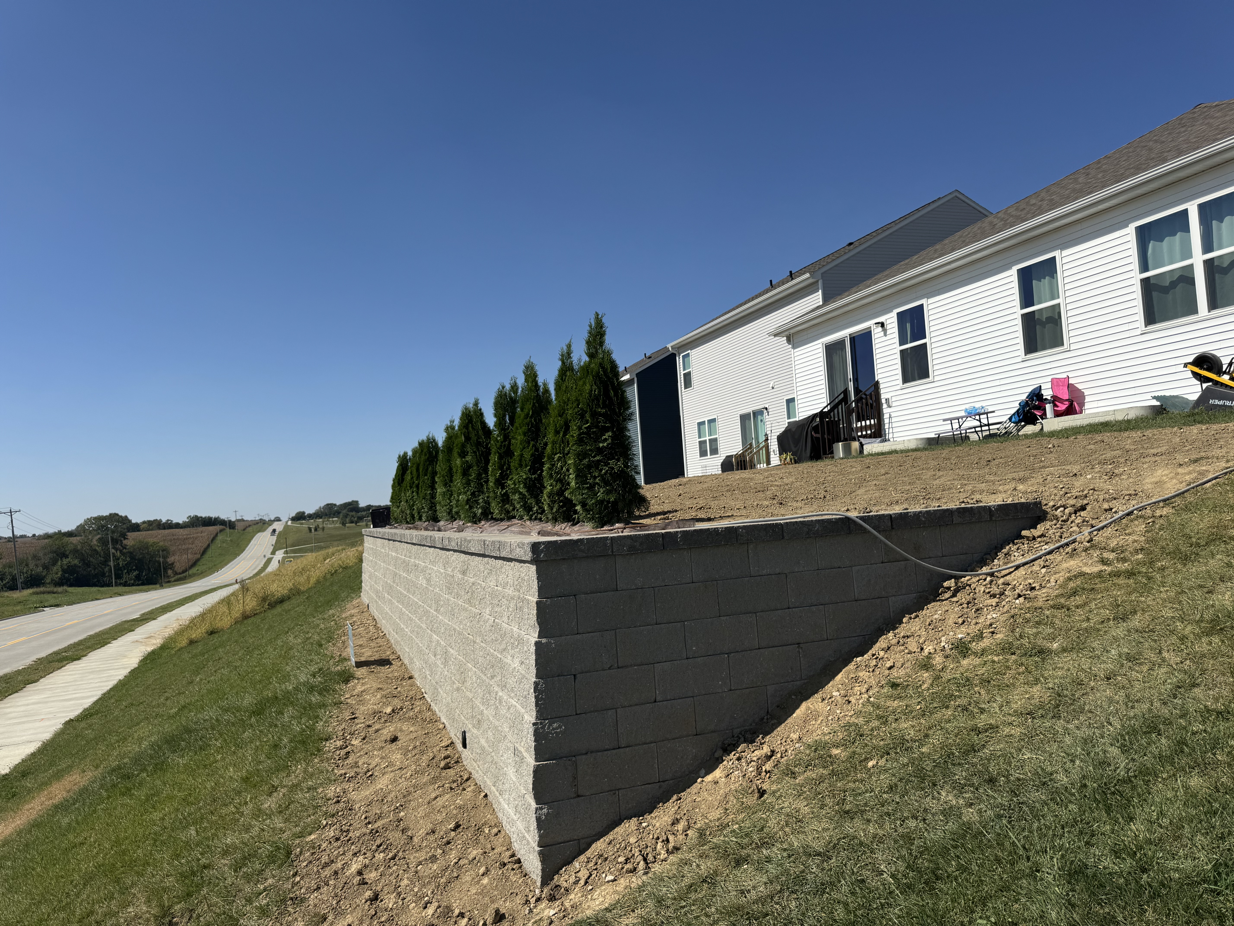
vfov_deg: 56.8
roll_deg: +4.1
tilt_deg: +1.0
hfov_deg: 71.6
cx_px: 617
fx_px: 856
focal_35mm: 24
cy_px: 463
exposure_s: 1/7092
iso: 80
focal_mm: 6.76
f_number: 1.78
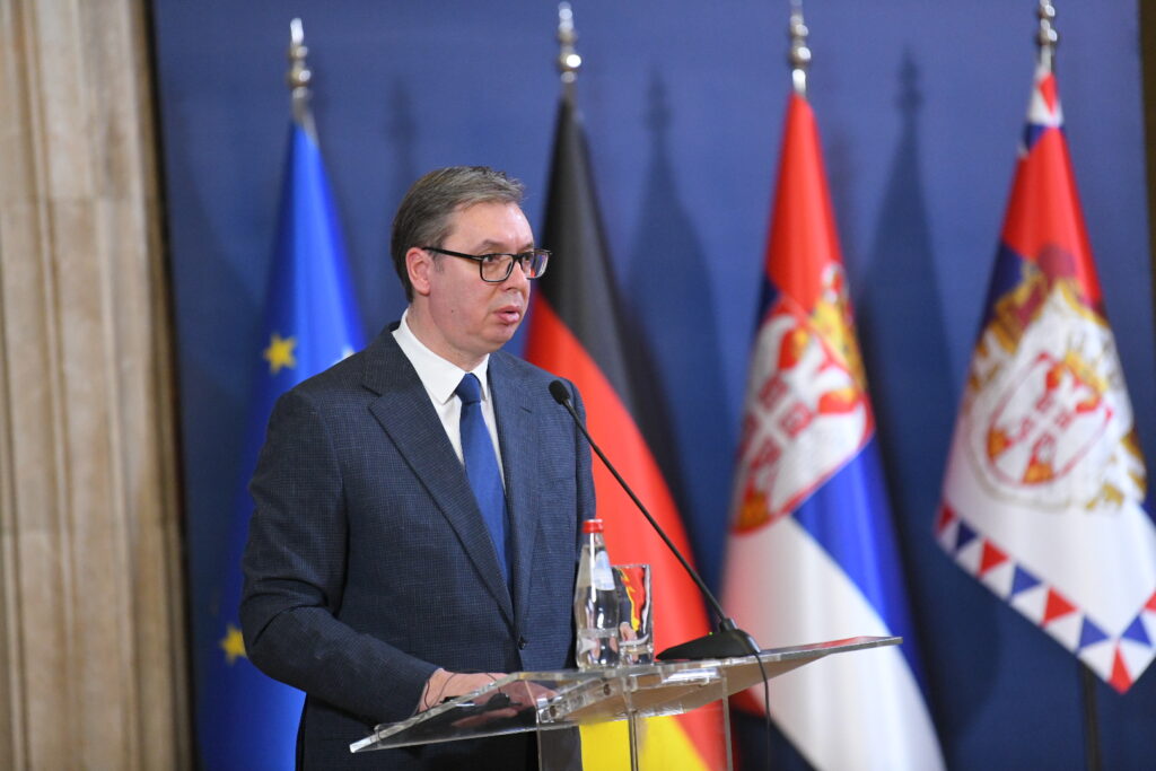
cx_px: 578
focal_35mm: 200
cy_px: 386
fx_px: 6423
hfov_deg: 10.3
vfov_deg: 6.9
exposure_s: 1/250
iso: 6400
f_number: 3.2
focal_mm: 200
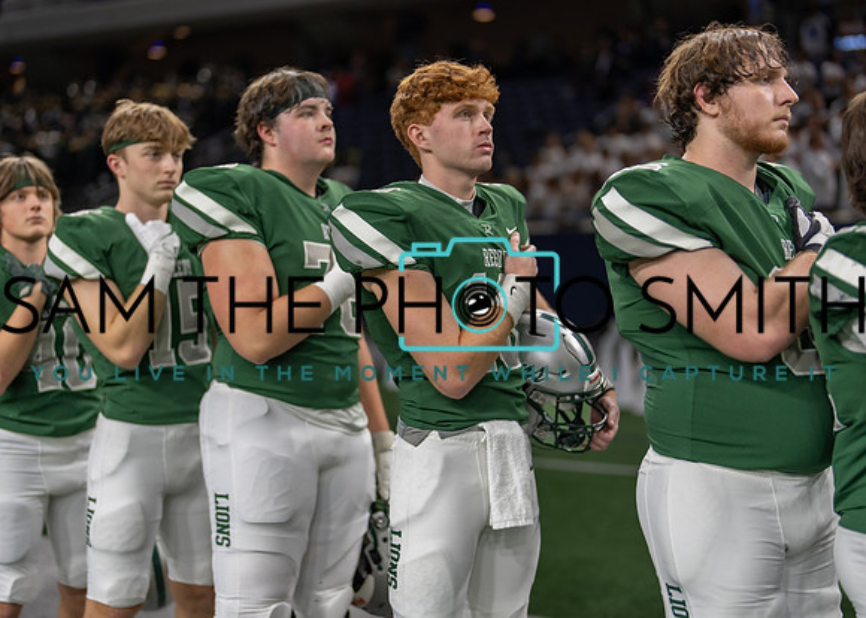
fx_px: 1288
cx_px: 433
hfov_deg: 37.2
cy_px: 309
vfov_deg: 27.0
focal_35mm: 52
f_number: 1.2
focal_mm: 50
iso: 160
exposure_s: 1/500
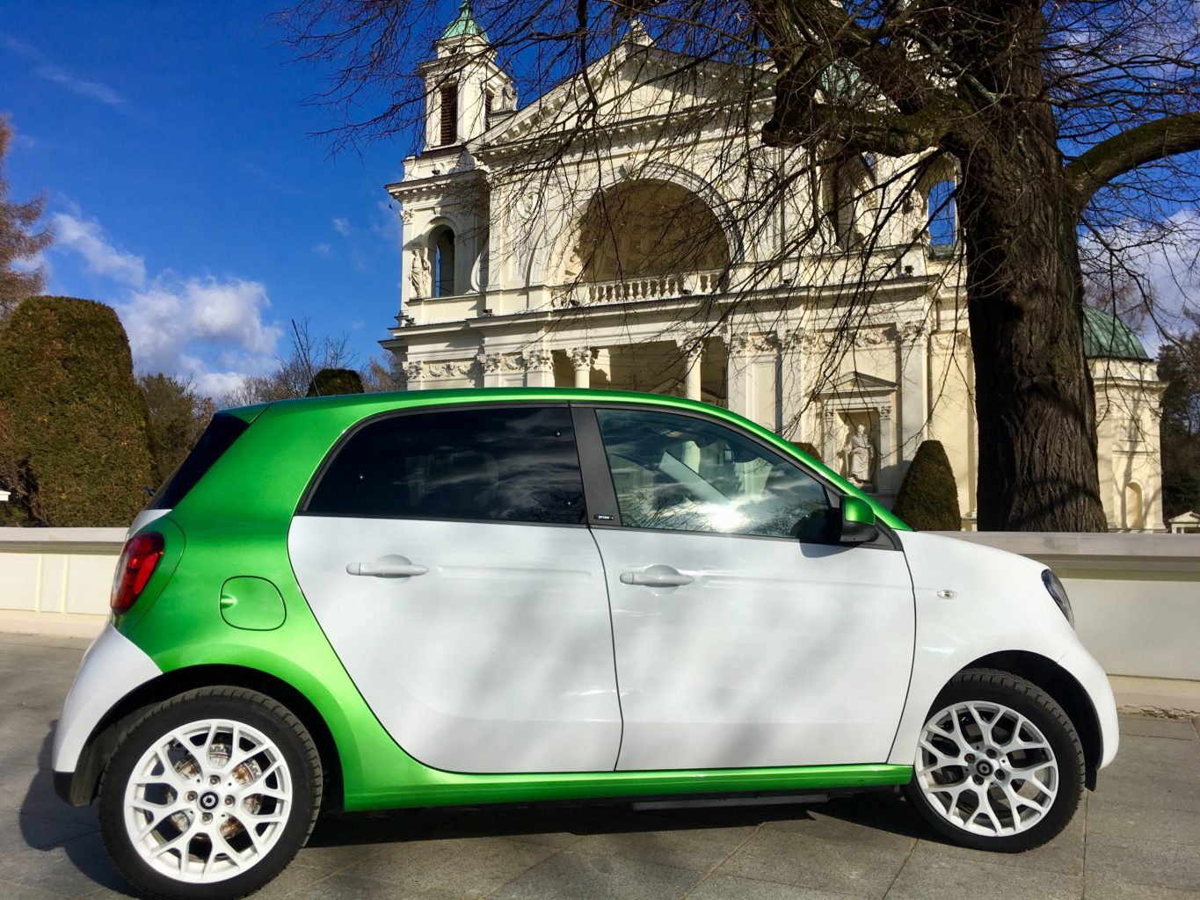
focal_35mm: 29
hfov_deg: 61.7
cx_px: 600
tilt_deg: +4.2
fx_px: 1005
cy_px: 450
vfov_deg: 48.2
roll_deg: -0.1
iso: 25
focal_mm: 4.15
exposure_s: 1/3663
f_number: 2.2
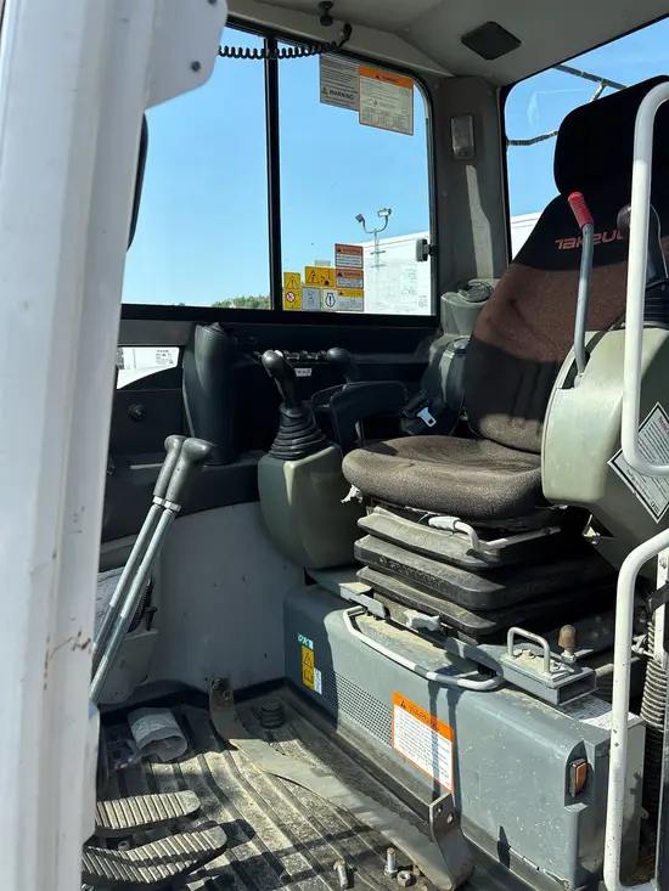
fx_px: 670
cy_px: 446
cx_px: 334
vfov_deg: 67.3
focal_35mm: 26
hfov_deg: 53.1
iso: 50
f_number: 1.6
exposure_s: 1/1239
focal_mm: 5.96
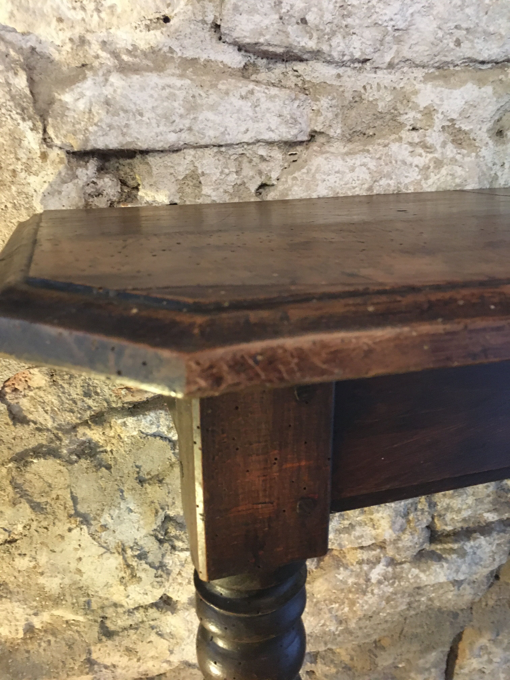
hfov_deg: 48.2
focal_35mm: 29
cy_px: 340
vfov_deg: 61.7
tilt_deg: -19.7
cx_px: 255
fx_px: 570
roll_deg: +0.1
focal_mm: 4.15
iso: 500
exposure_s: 1/17
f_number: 2.2
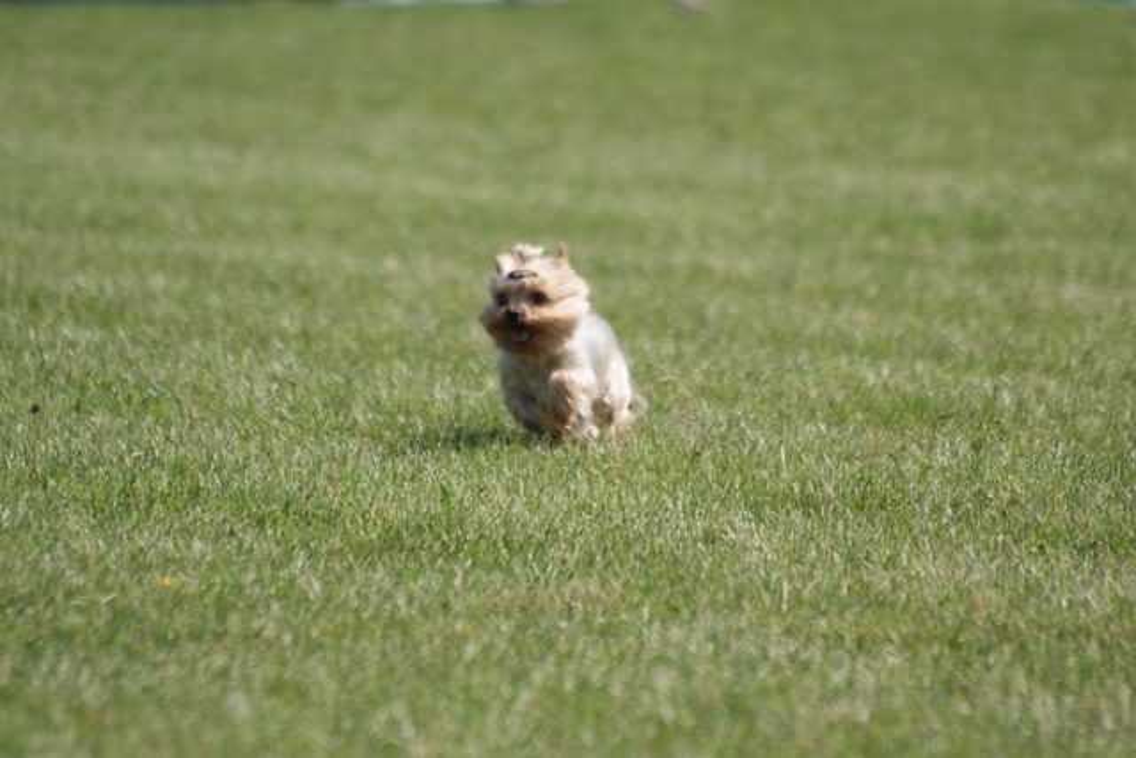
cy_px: 379
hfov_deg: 4.9
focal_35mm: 420
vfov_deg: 3.3
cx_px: 568
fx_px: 13255
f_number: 5.6
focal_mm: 280
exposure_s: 1/500
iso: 100
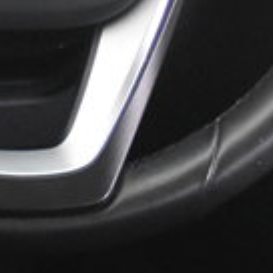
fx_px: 2231
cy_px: 59
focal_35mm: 250
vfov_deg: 7.0
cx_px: 14
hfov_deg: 7.0
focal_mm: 26
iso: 6400
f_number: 3.2
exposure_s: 1/40
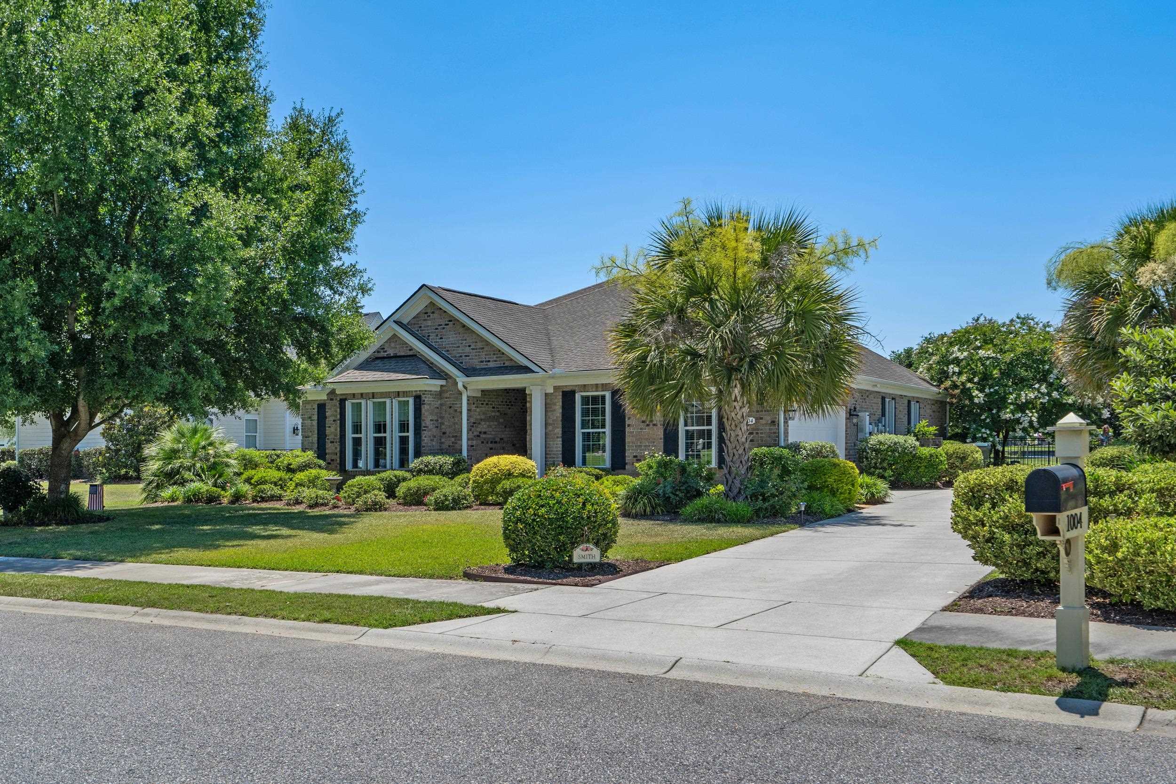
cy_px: 392
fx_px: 1078
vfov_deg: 40.0
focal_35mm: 33
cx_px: 588
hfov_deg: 57.2
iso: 320
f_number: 8
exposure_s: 1/250
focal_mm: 33
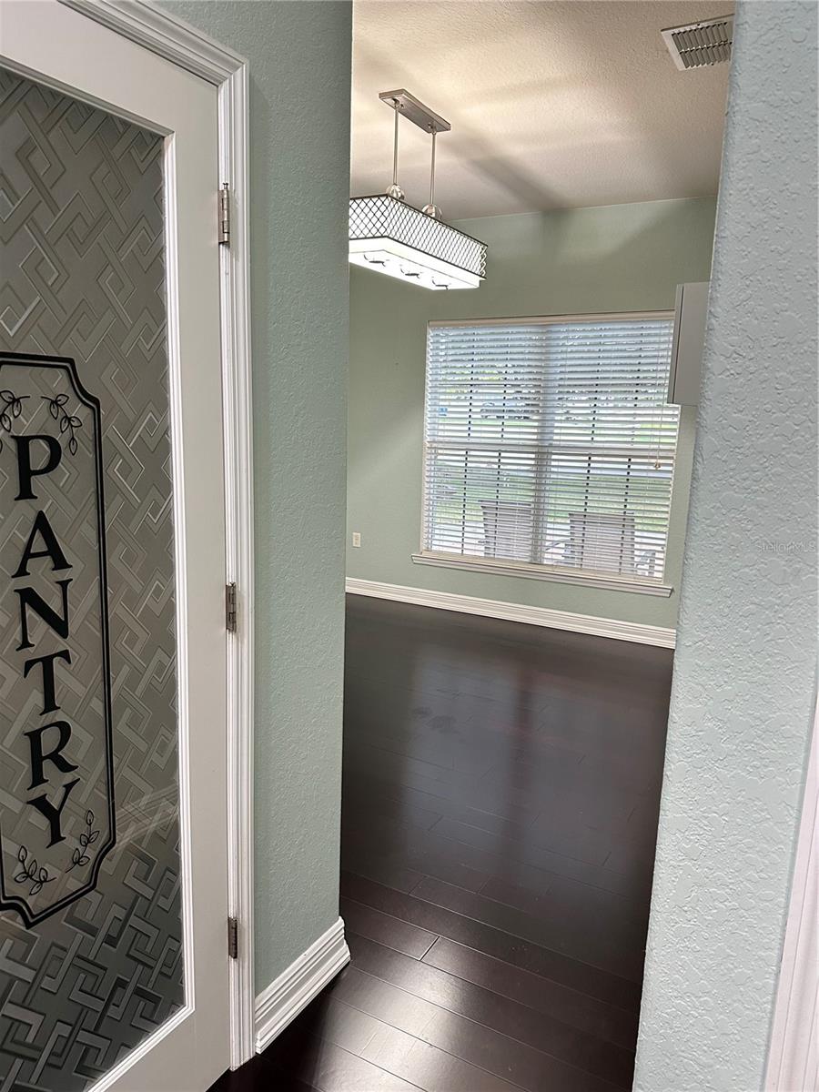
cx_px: 410
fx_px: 757
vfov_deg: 71.6
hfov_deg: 56.8
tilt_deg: -9.7
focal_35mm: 24
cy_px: 546
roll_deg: -2.8
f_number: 1.78
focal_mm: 6.86
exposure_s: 1/60
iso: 250
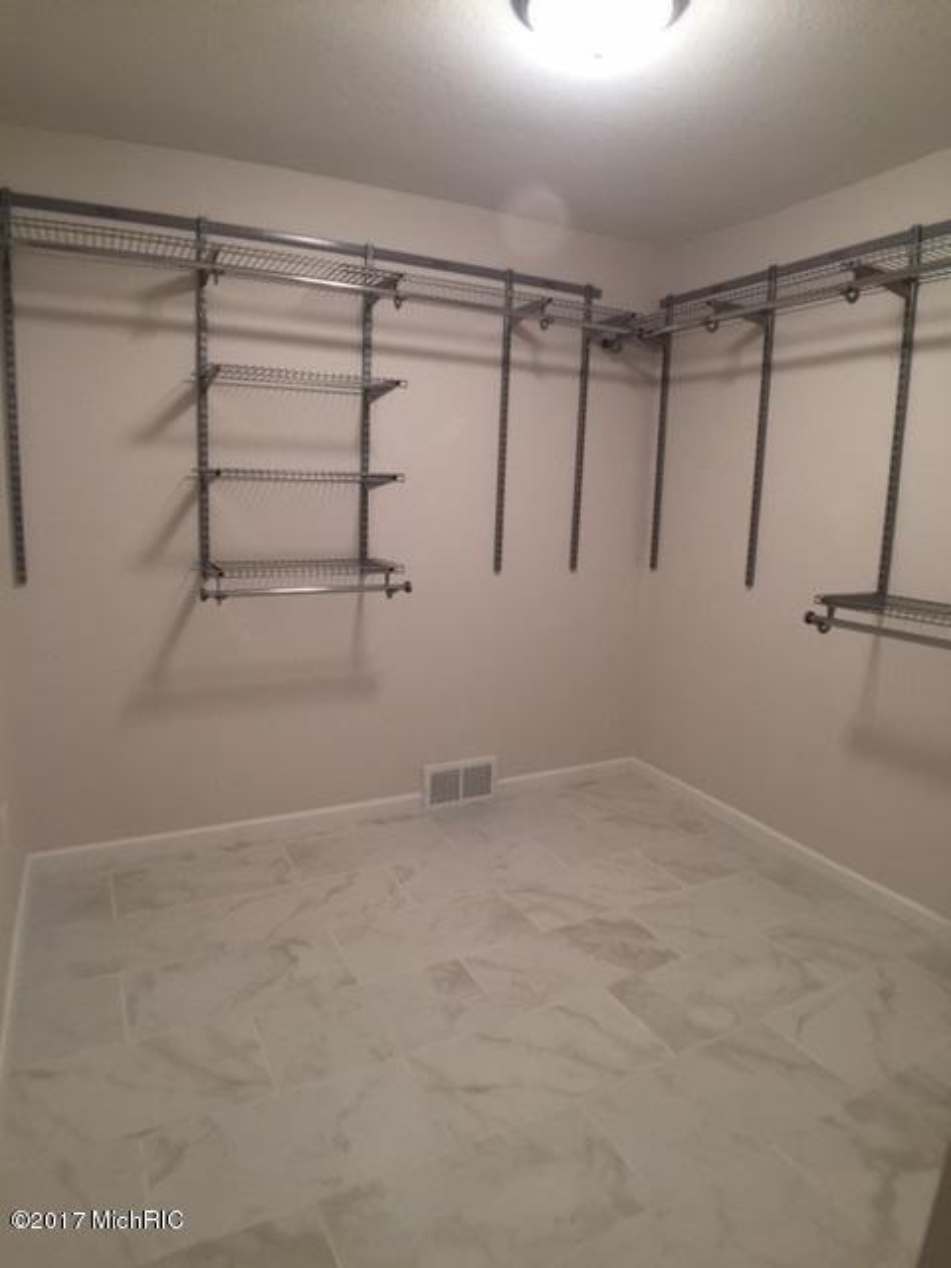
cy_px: 634
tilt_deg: -10.1
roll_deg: -2.0
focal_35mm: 29
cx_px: 476
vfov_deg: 61.7
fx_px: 1062
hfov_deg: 48.2
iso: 100
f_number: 2.2
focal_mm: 4.15
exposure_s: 1/30
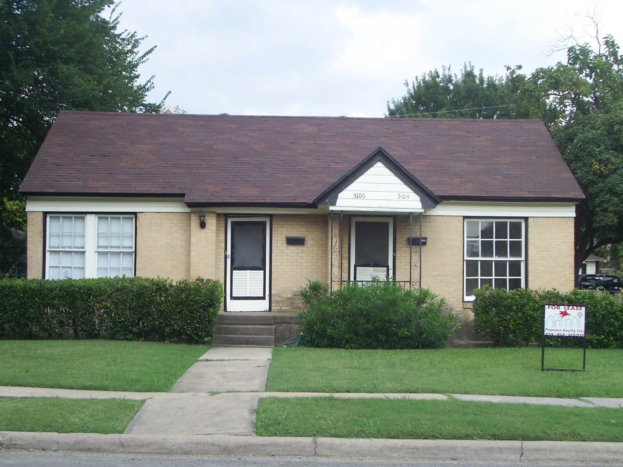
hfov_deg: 36.2
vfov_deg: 27.5
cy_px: 234
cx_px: 312
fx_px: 954
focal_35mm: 53
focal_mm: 8.6
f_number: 3.4
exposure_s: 1/350
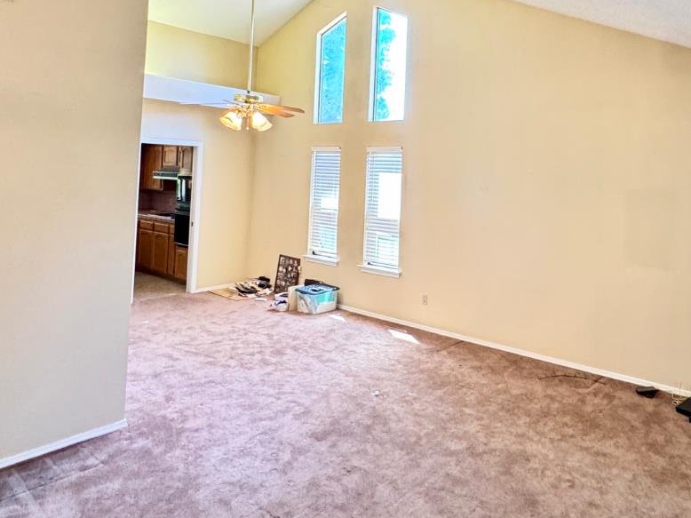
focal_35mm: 27
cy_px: 150
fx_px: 539
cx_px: 439
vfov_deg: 49.9
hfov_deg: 64.2
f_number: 2.2
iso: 500
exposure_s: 1/60
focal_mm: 2.22
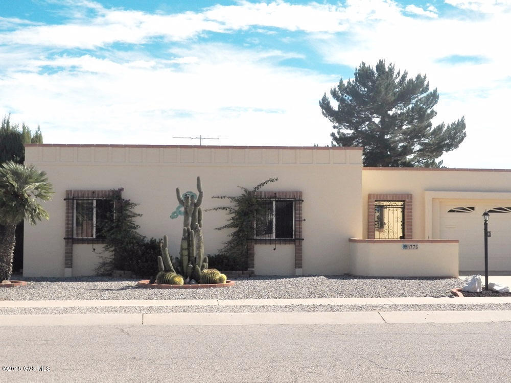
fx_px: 827
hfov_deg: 34.3
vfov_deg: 26.1
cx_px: 256
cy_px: 192
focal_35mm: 56
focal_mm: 10
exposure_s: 1/2000
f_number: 4.5
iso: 125
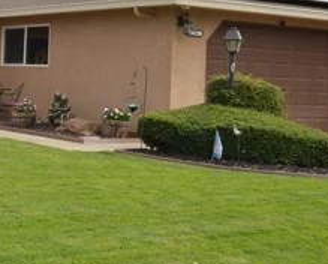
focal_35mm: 82
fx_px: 797
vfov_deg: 18.6
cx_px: -36
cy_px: 64
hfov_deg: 22.0
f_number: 9
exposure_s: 1/200
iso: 100
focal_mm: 20
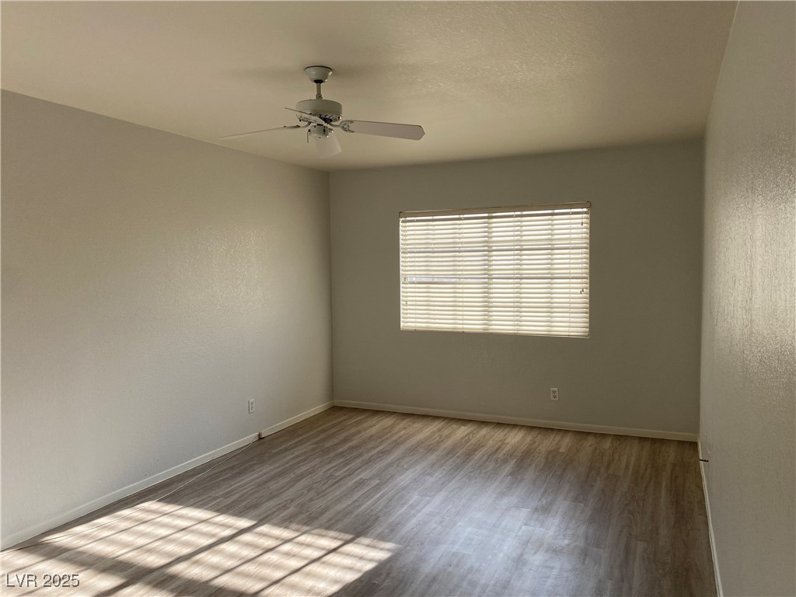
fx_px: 598
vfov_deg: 53.1
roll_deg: -0.5
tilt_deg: -2.3
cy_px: 298
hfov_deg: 67.3
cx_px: 398
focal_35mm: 26
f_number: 1.8
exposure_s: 1/122
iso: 64
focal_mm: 4.25
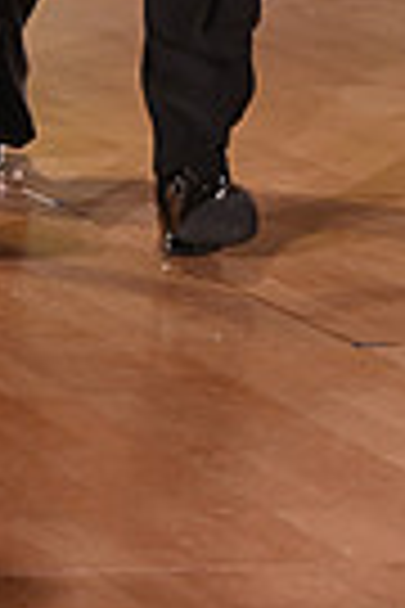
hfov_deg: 3.8
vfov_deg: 5.6
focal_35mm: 365
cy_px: -477
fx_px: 6159
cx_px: -110
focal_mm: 85
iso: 2000
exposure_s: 1/200
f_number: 5
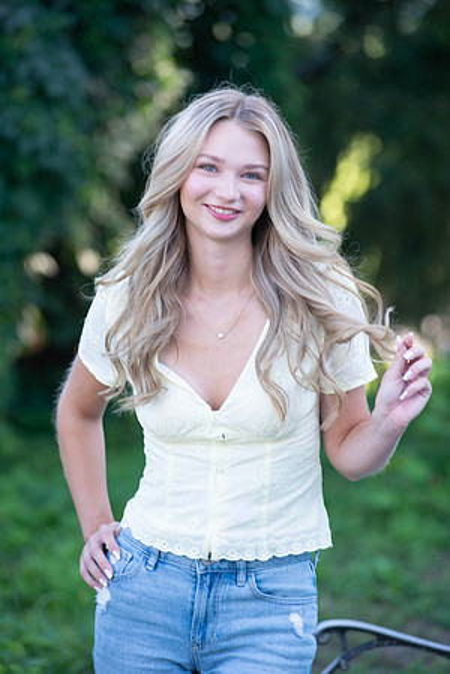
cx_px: 225
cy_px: 337
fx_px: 2719
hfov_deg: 9.5
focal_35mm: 145
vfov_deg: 14.2
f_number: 4
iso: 160
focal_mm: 145
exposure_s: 1/125
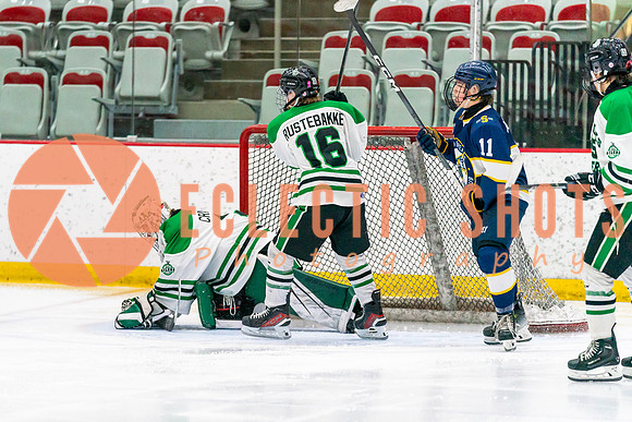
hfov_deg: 7.5
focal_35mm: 273
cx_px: 201
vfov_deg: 5.0
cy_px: 288
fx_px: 4792
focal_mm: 200
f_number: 2.8
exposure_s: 1/1250
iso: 3200
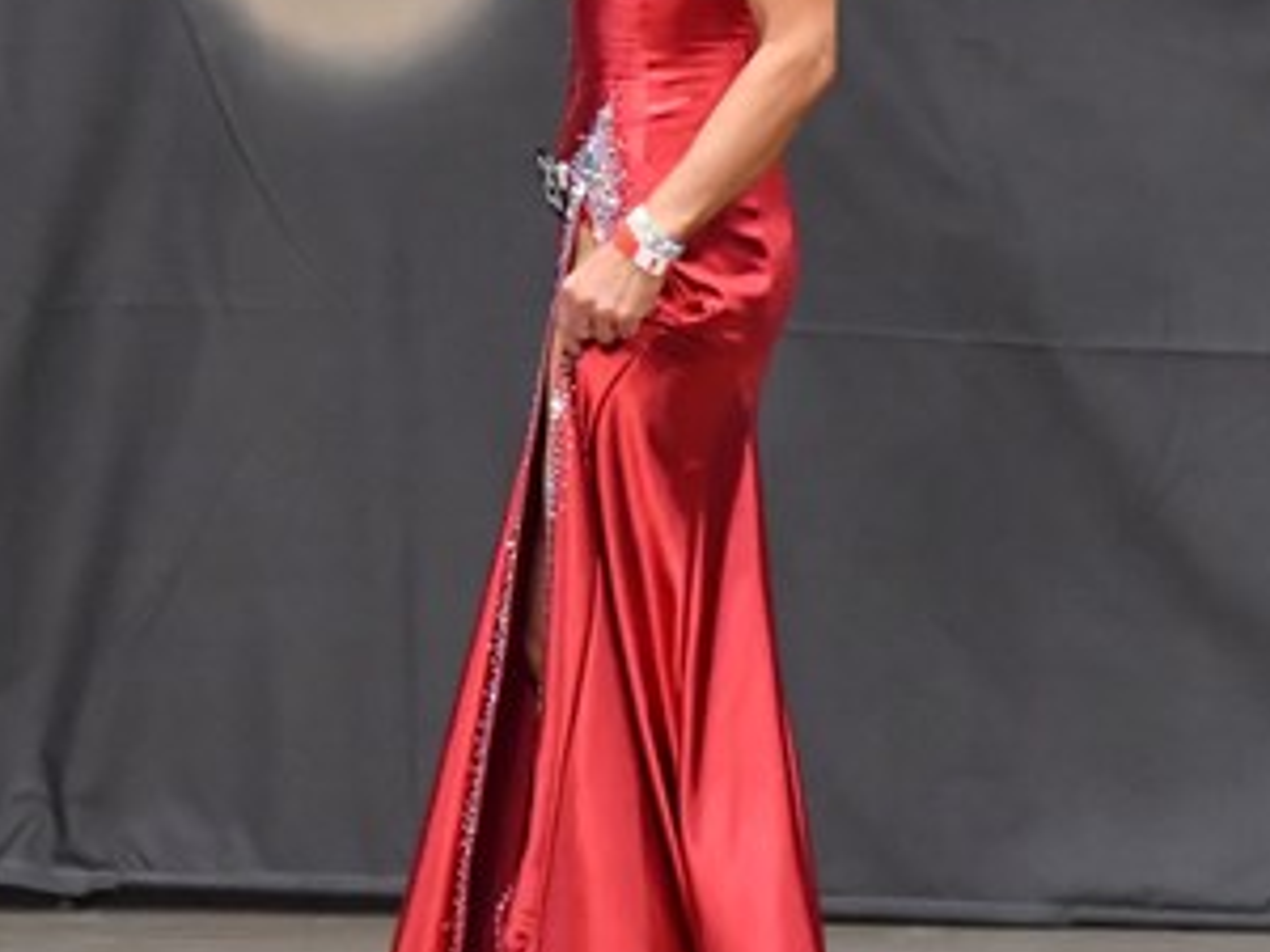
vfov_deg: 3.0
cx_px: 637
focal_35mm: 502
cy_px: 351
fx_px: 18417
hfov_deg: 3.9
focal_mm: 135
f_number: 5.6
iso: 6400
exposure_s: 1/400
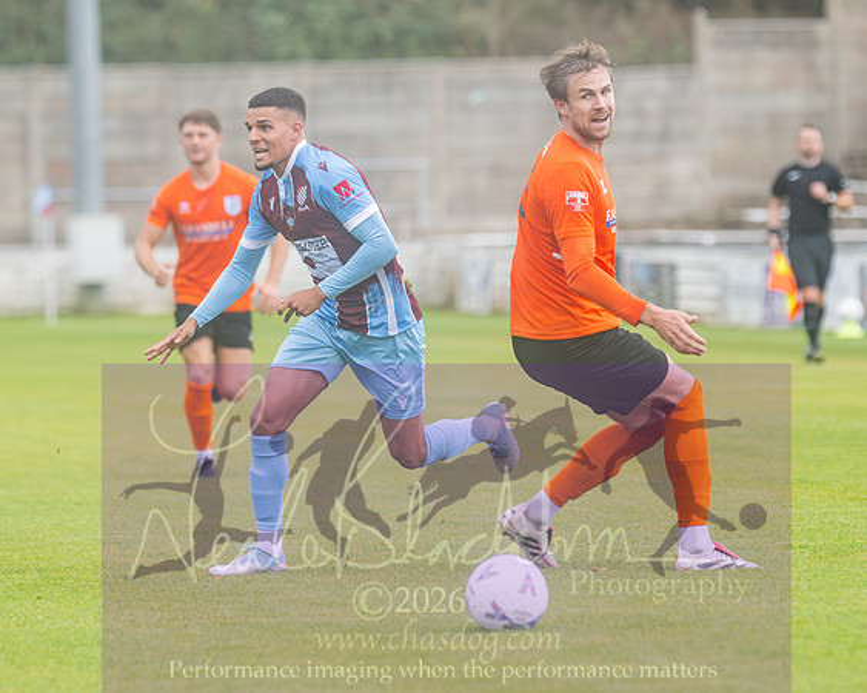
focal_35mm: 338
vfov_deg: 4.6
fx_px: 8662
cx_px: 394
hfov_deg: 5.7
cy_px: 351
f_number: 2.8
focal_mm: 195
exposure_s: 1/1250
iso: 500
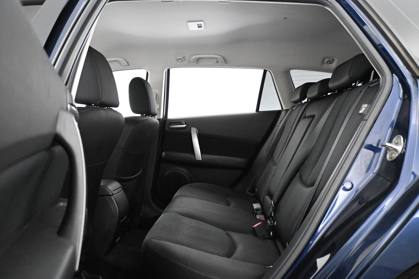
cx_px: 210
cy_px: 140
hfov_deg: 63.2
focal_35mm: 29
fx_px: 340
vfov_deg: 44.6
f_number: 3.8
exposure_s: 1/60
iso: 8000
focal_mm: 19.5
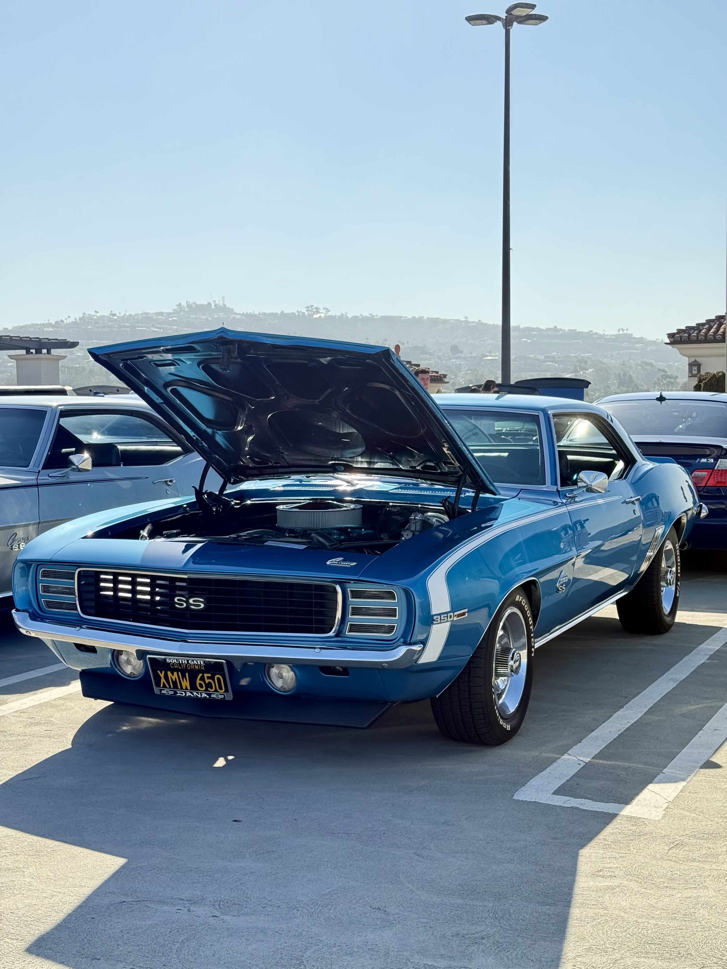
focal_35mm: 48
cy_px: 484
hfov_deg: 30.3
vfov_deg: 39.7
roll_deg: -0.1
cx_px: 364
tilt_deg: -2.1
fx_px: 1344
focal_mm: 6.76
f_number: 1.78
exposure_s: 1/1013
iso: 100
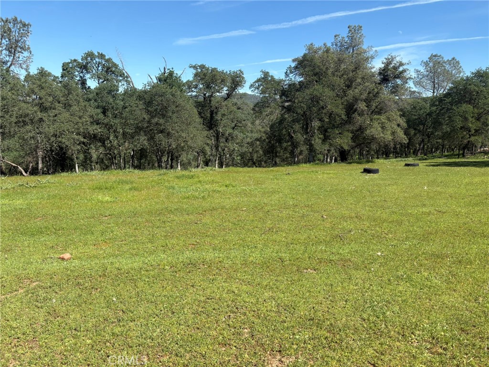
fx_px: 367
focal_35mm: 26
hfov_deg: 67.3
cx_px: 244
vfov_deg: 53.1
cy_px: 184
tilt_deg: -10.6
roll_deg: -0.5
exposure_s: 1/2283
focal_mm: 5.96
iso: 50
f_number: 1.6
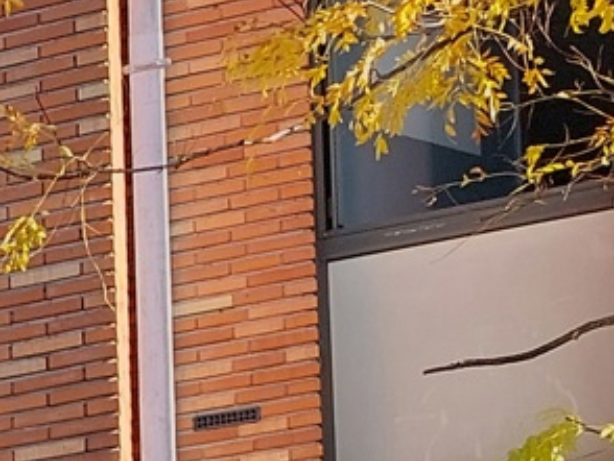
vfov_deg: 7.7
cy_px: 1483
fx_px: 2894
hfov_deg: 10.0
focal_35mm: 163
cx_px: -1025
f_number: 1.8
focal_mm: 5.23
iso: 25
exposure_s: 1/172
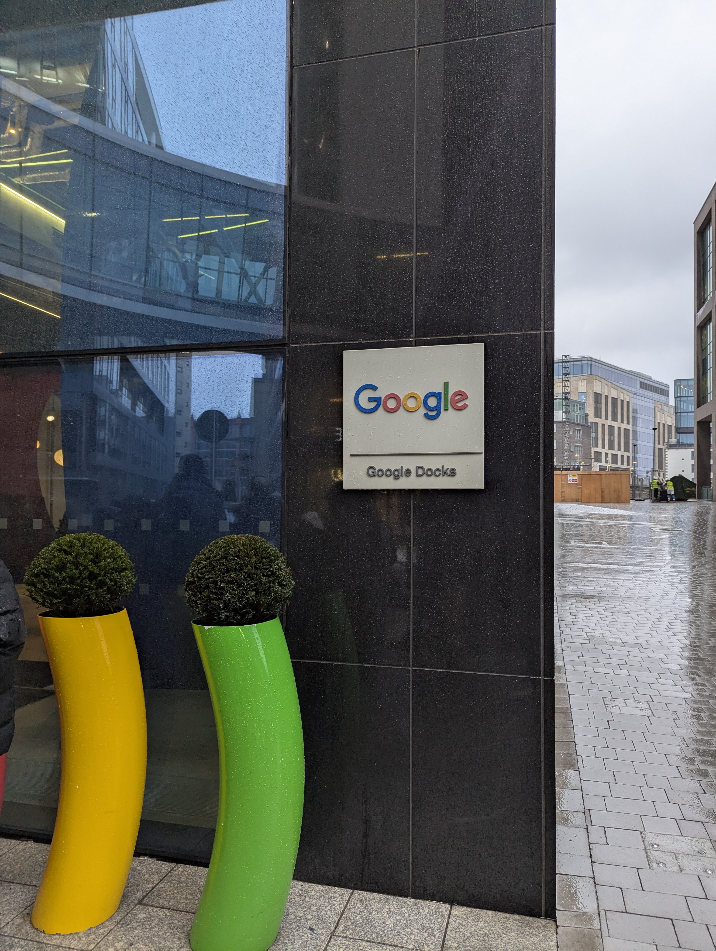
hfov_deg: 56.9
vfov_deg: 71.5
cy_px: 476
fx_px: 660
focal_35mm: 24
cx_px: 358
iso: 71
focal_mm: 6.81
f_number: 1.85
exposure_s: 1/100
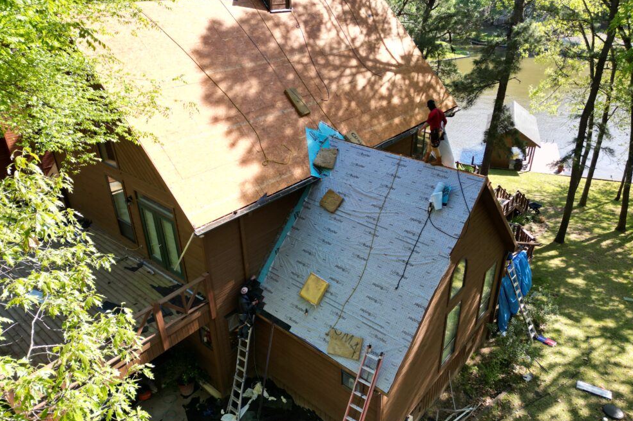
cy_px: 213
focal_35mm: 26
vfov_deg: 49.5
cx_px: 328
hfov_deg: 69.4
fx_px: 457
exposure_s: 1/725
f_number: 1.7
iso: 100
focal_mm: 6.72
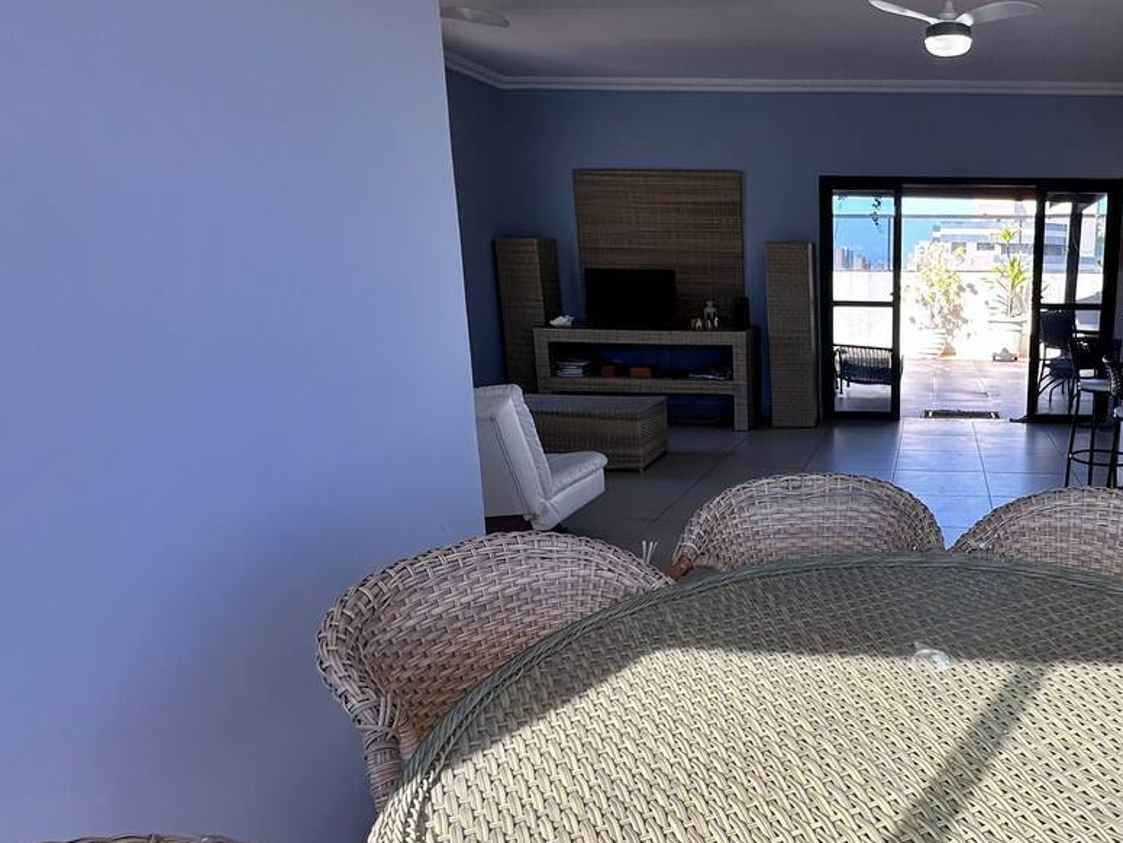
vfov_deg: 53.1
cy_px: 442
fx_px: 844
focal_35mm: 26
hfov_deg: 61.5
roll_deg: -1.4
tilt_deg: -11.7
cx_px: 906
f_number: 2.2
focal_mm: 2.22
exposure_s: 1/240
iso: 40
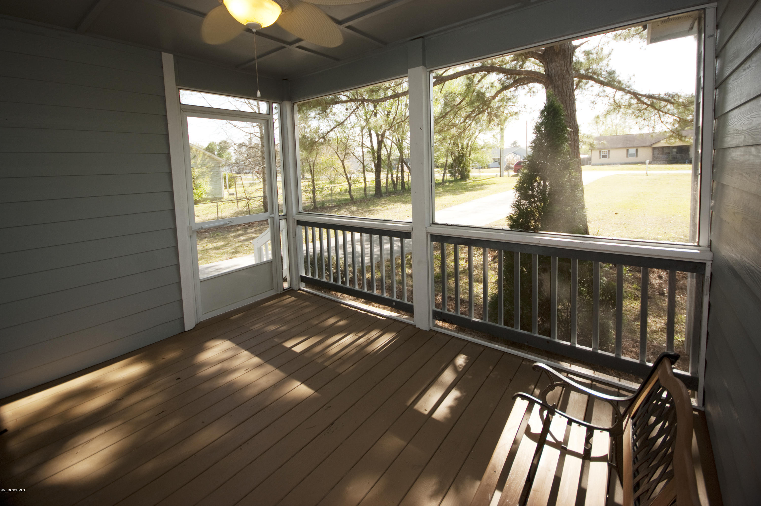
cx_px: 380
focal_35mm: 15
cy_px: 253
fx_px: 317
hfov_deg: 100.4
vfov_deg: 77.2
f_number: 4
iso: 100
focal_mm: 10
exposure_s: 1/125
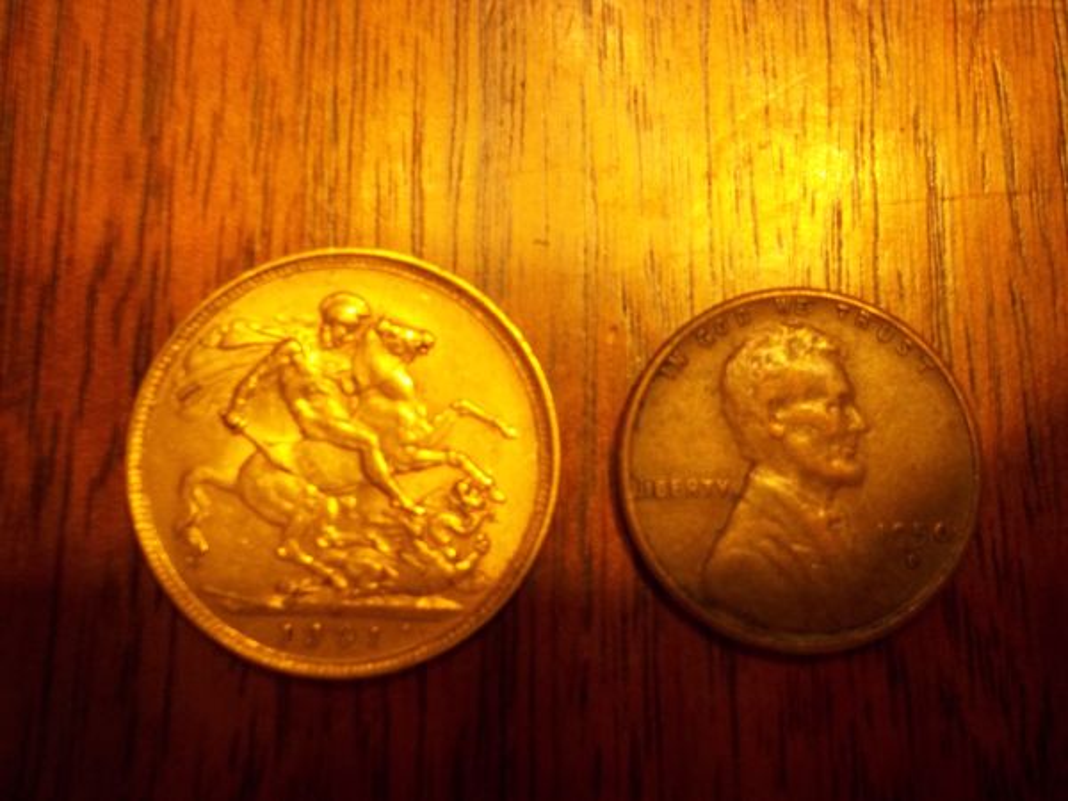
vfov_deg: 39.7
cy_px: 400
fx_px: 1111
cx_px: 534
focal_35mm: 36
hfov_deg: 51.4
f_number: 3.1
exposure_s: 1/8
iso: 192
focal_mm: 6.5
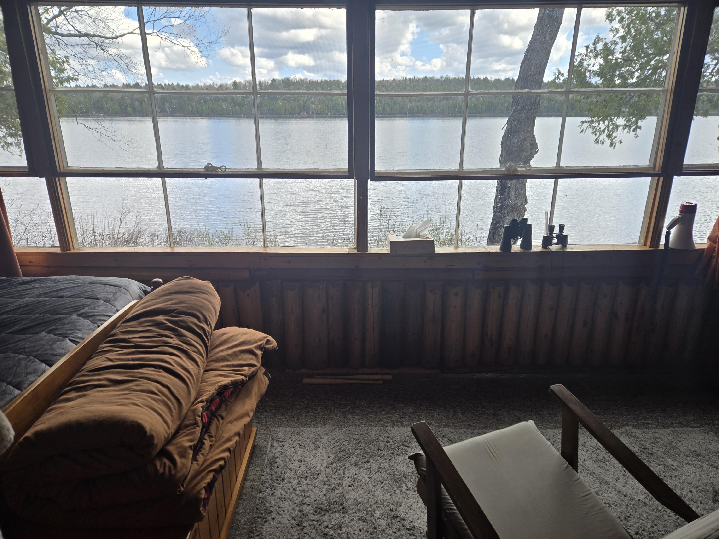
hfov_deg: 73.9
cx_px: 360
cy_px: 270
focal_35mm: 23
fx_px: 478
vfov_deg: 58.9
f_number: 1.8
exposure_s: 1/396
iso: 25
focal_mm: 5.4
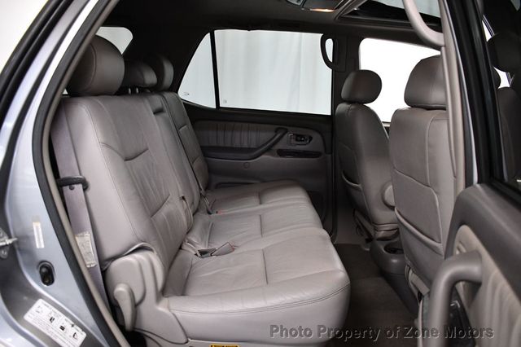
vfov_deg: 42.3
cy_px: 174
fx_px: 448
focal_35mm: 31
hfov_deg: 60.3
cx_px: 260
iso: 2200
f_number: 3.8
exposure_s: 1/125
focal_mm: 21
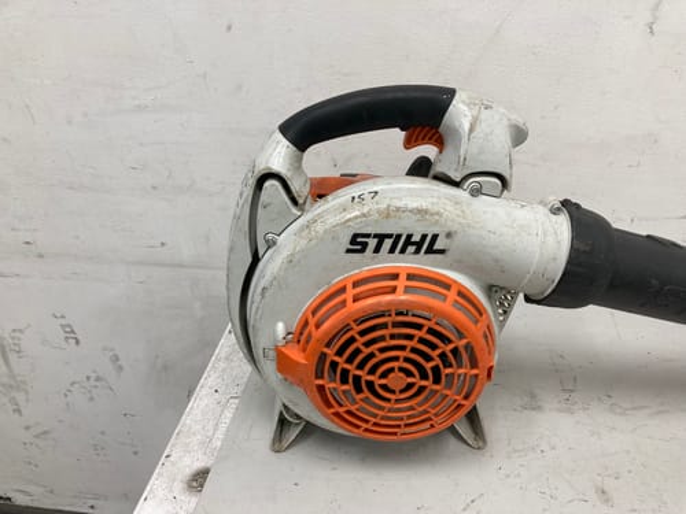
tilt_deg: -29.7
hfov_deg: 63.4
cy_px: 257
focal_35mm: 28
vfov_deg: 49.7
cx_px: 343
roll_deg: +3.0
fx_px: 555
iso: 50
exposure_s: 1/50
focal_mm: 3.99
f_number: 1.8
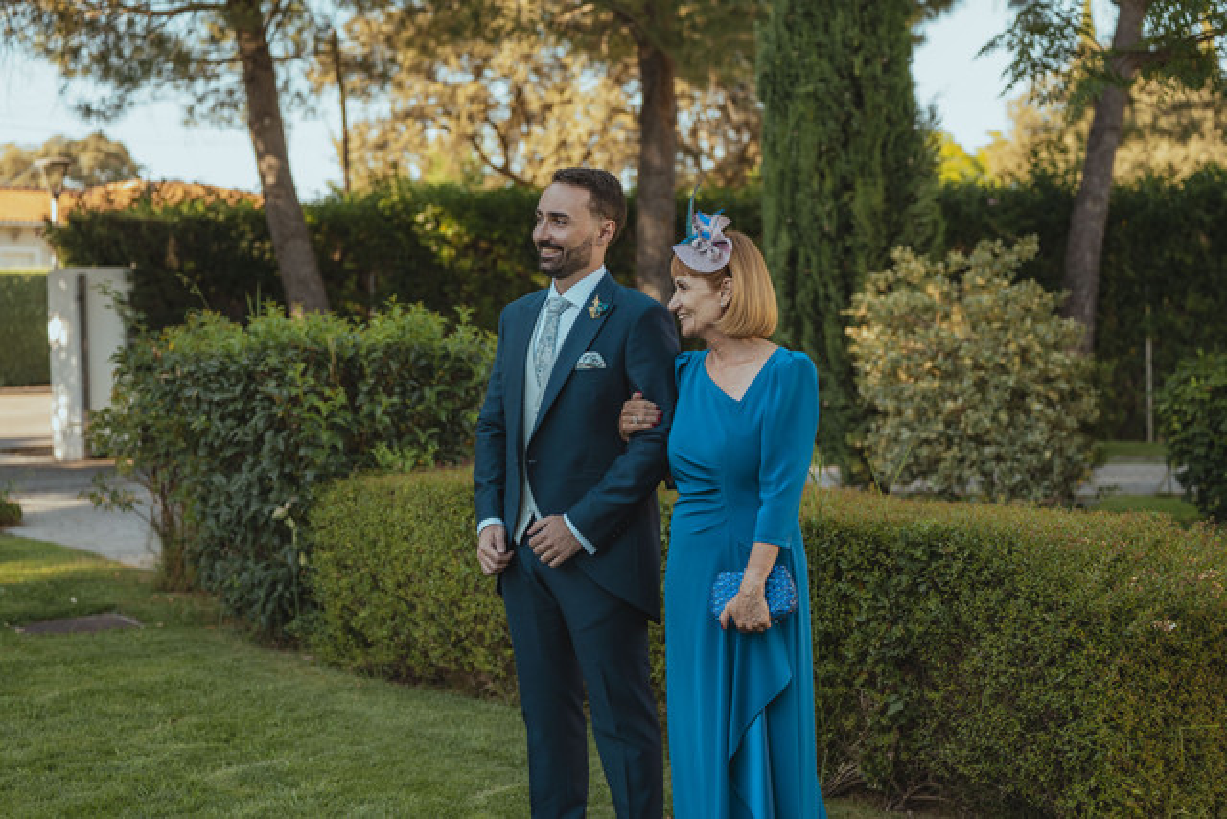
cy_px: 410
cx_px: 614
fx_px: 2045
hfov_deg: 33.4
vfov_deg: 22.6
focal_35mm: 60
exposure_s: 1/320
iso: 200
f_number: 2.8
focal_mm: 60
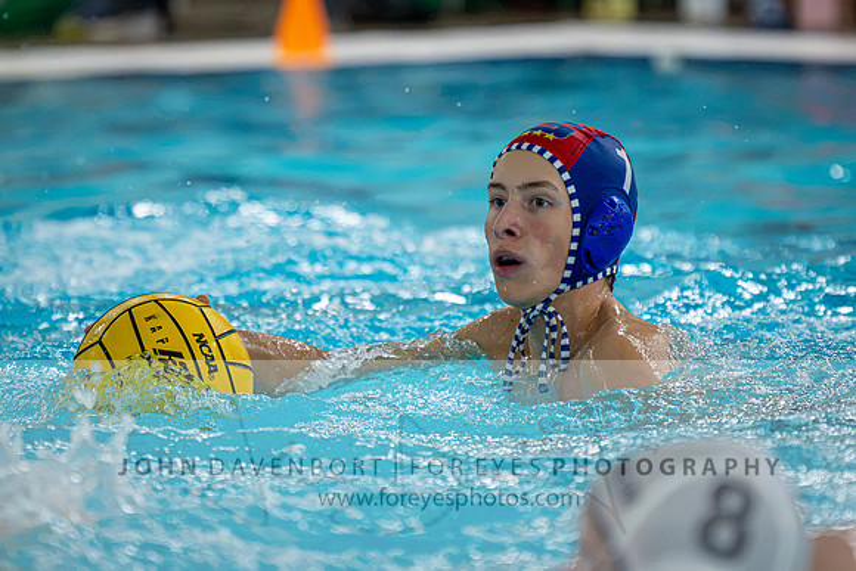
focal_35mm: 477
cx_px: 466
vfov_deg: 2.9
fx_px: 11350
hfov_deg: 4.3
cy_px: 214
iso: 10000
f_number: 4
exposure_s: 1/1000
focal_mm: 280
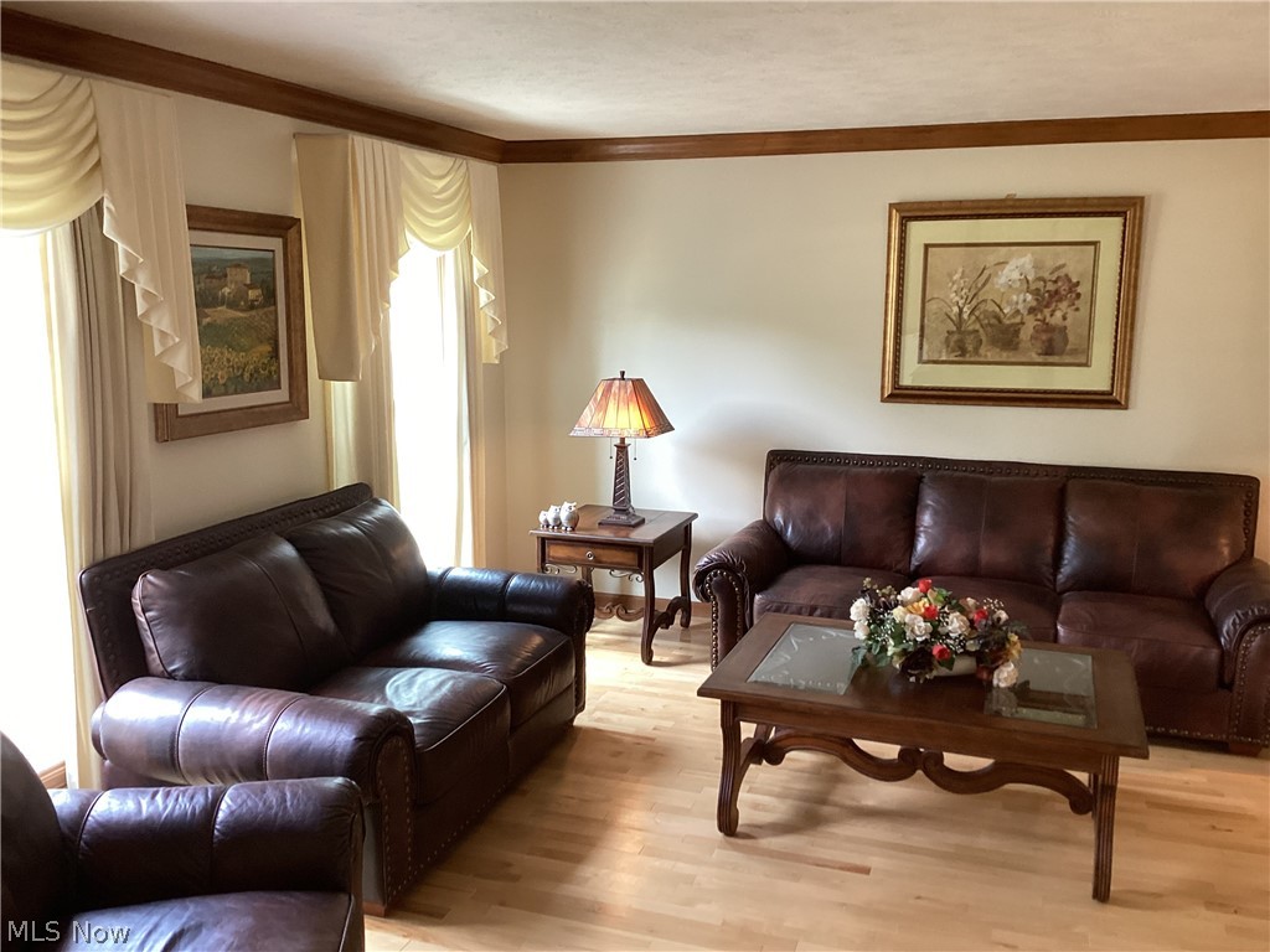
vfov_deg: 45.4
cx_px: 635
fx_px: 1137
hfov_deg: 58.4
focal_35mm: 31
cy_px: 476
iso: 125
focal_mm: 3.3
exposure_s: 1/50
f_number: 2.4
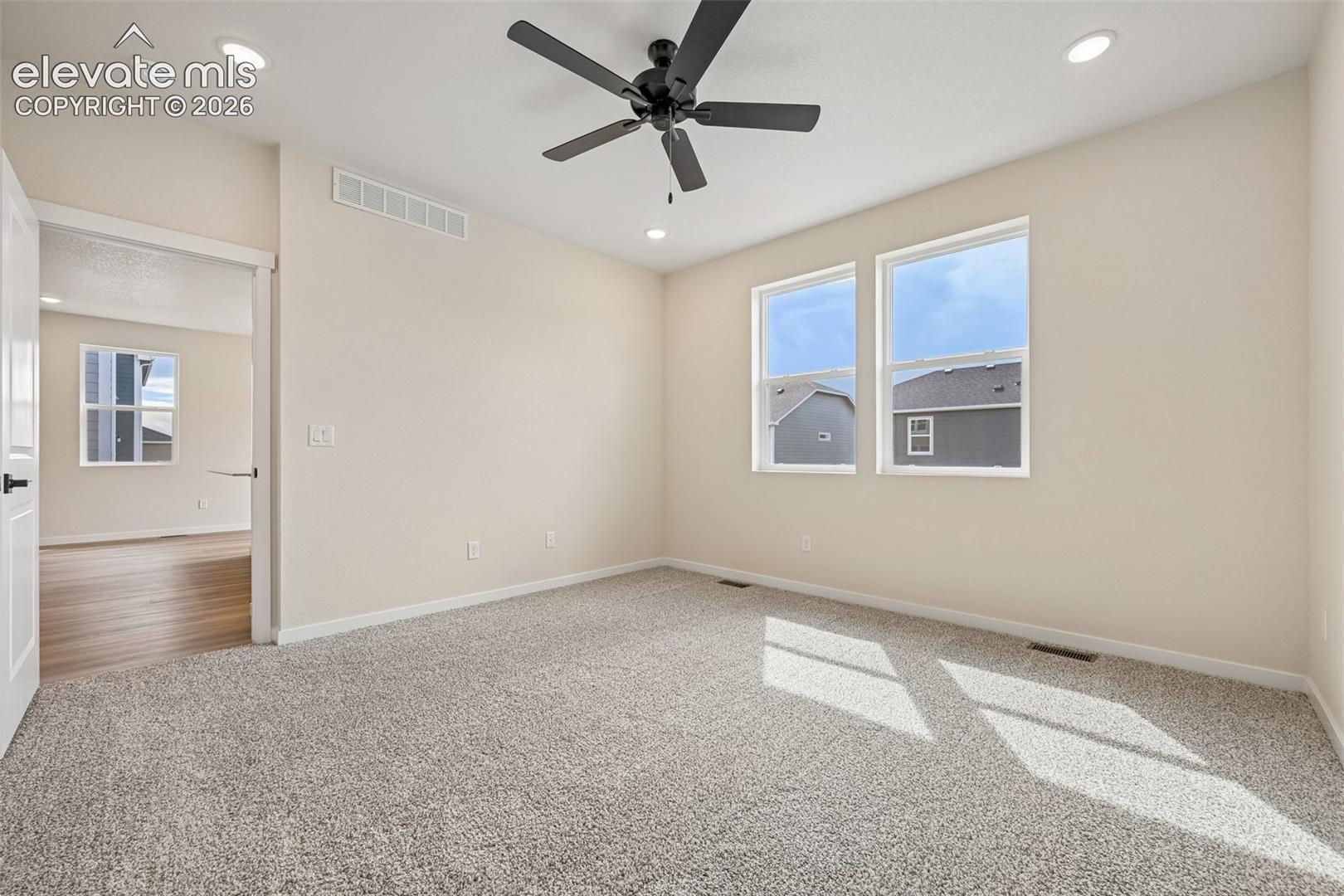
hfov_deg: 104.3
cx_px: 672
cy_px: 448
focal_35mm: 14
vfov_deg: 81.2
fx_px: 523
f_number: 9
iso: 72
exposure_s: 1/15
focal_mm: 14
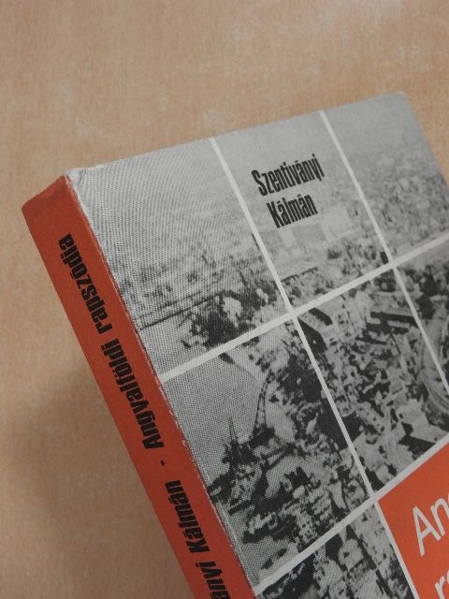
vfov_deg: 38.2
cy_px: 300
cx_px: 224
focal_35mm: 50
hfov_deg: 29.1
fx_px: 865
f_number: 4
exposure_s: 1/15
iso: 400
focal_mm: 9
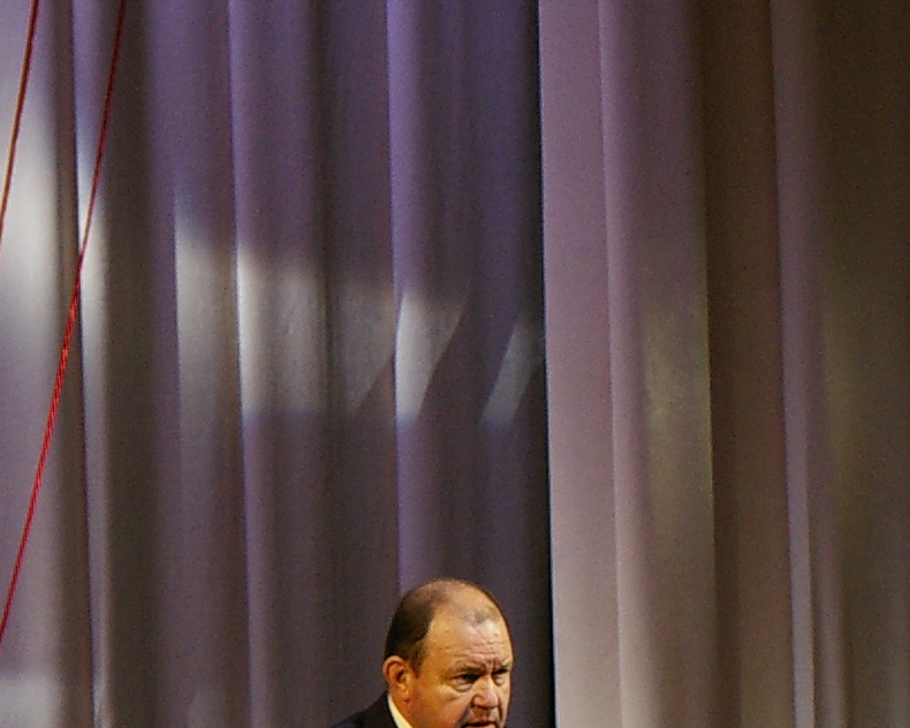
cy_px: 796
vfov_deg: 4.1
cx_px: -763
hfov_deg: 5.1
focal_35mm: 375
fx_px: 10100
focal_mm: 70
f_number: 5.6
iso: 800
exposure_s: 1/180
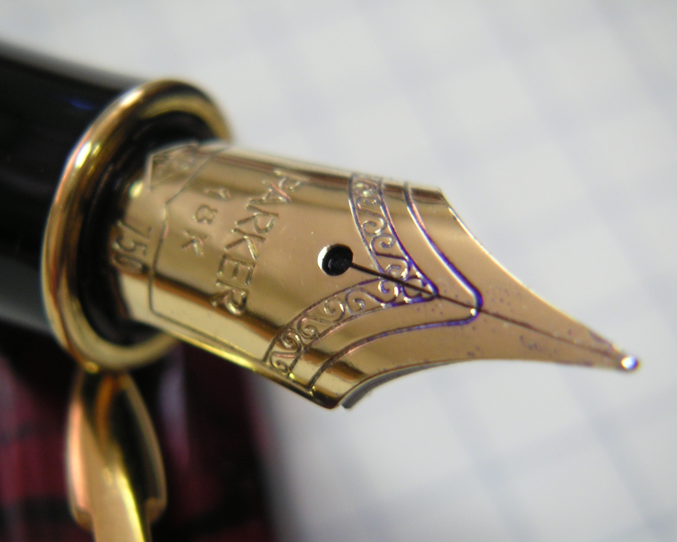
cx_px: 353
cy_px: 271
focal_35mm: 116
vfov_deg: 13.3
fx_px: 2325
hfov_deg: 16.6
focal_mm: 14.4
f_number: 3.7
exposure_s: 1/10
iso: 100
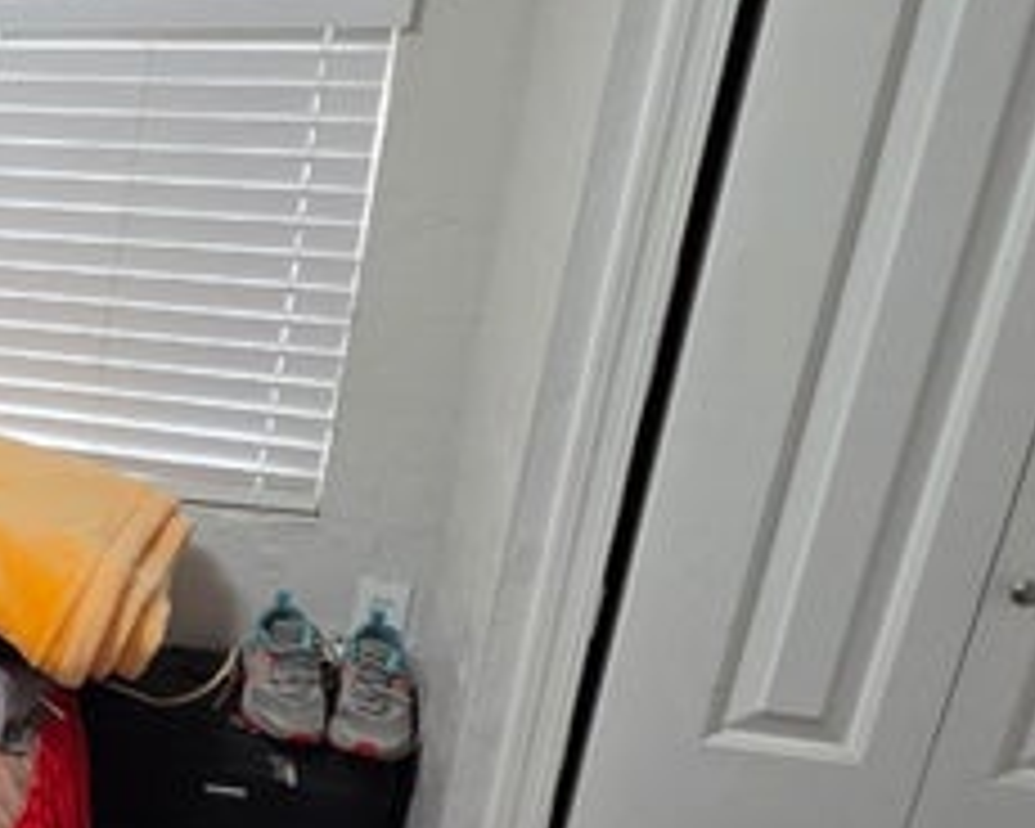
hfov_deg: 28.3
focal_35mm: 47
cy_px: 590
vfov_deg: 31.7
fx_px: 1440
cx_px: -466
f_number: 1.9
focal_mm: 2.2
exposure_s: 1/60
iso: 200
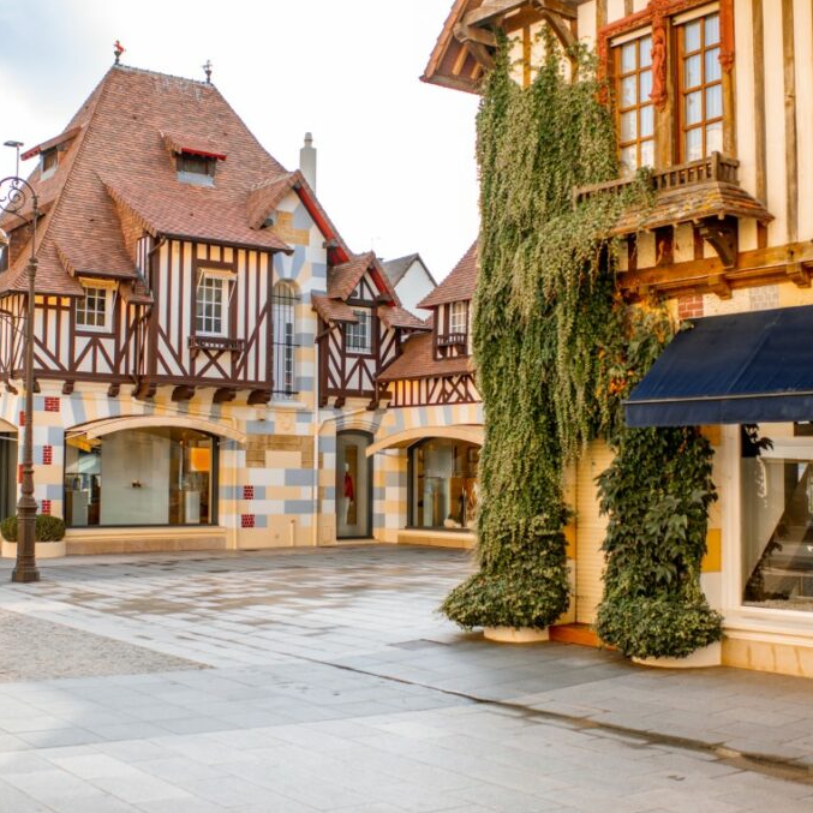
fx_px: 1196
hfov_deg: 37.5
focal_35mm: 45
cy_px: 408
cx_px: 361
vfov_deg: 37.6
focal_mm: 35
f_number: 2.2
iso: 200
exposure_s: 1/1250
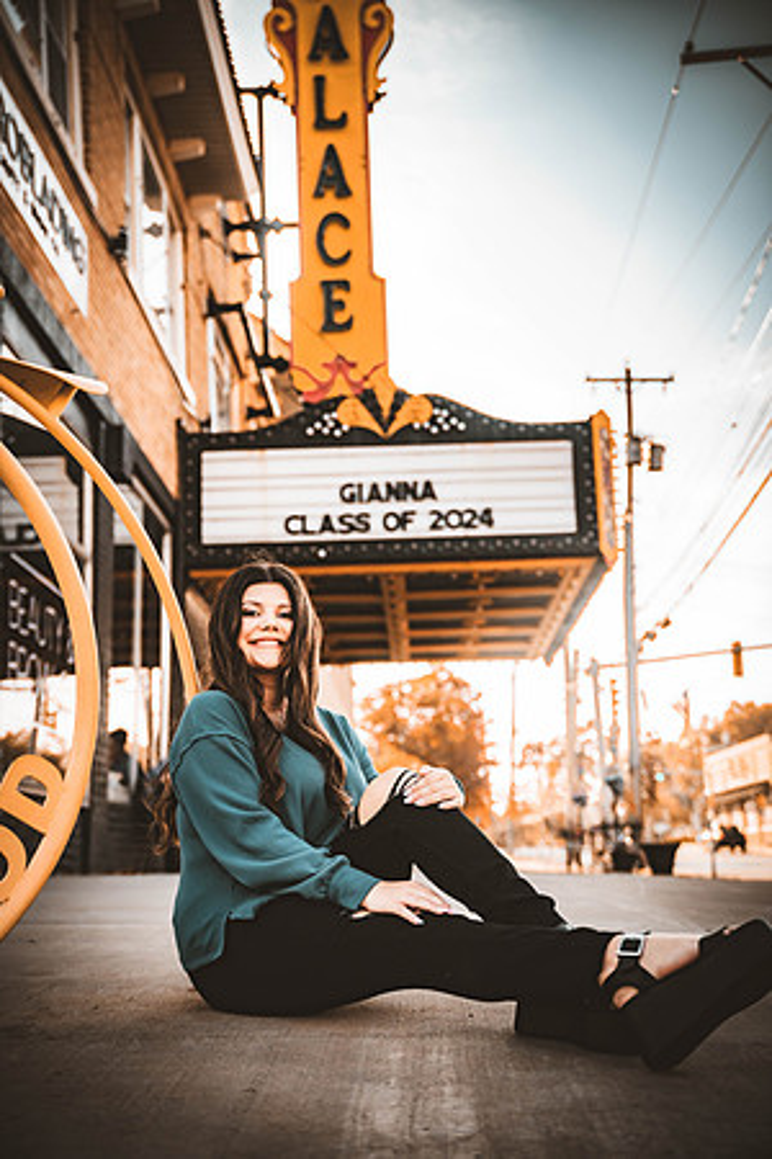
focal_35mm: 48
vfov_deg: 41.1
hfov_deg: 28.1
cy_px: 580
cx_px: 386
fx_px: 1544
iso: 800
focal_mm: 48
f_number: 2.8
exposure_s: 1/4000
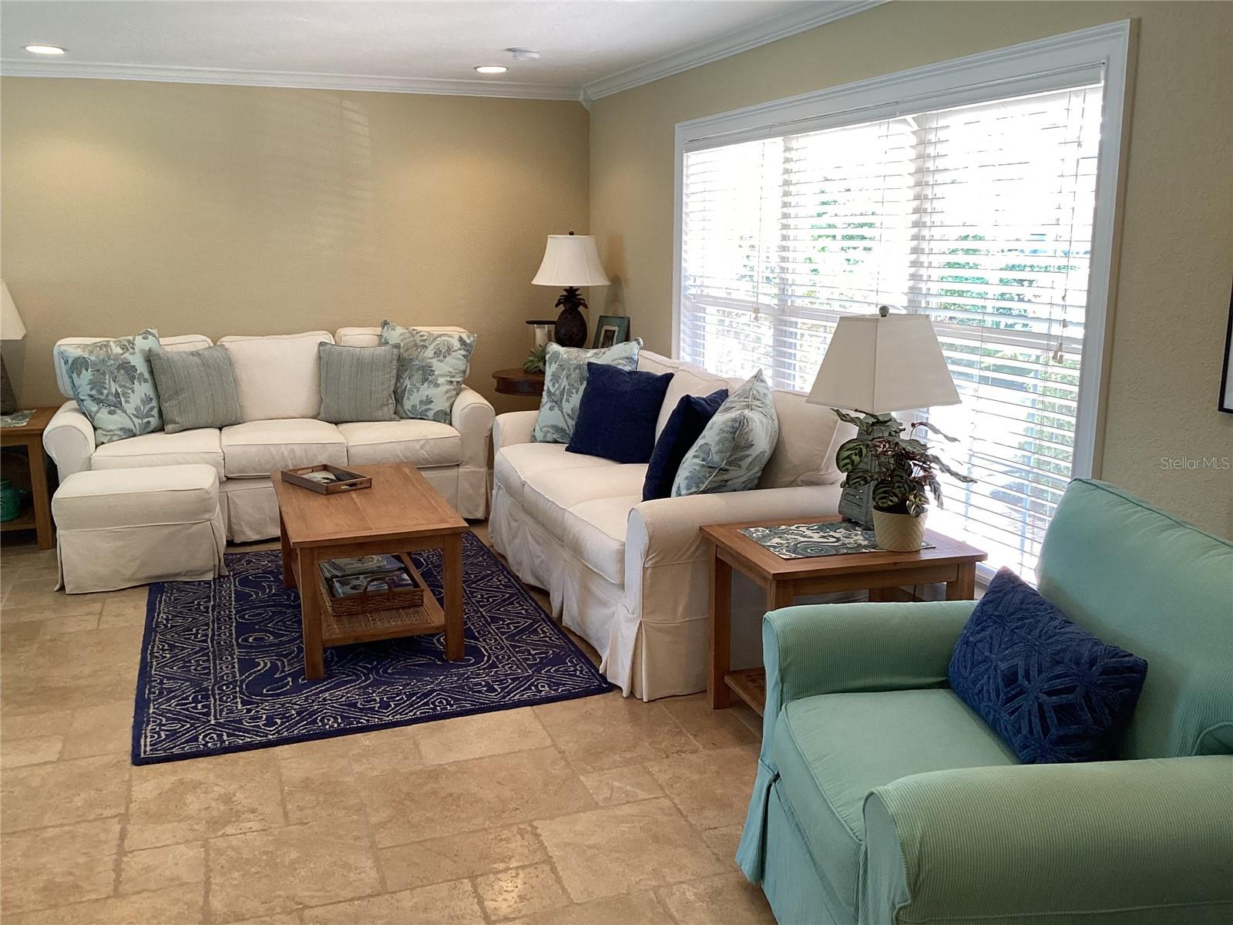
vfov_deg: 45.4
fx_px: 1104
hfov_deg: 58.4
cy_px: 462
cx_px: 616
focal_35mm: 31
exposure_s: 1/60
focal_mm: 3.3
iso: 80
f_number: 2.4
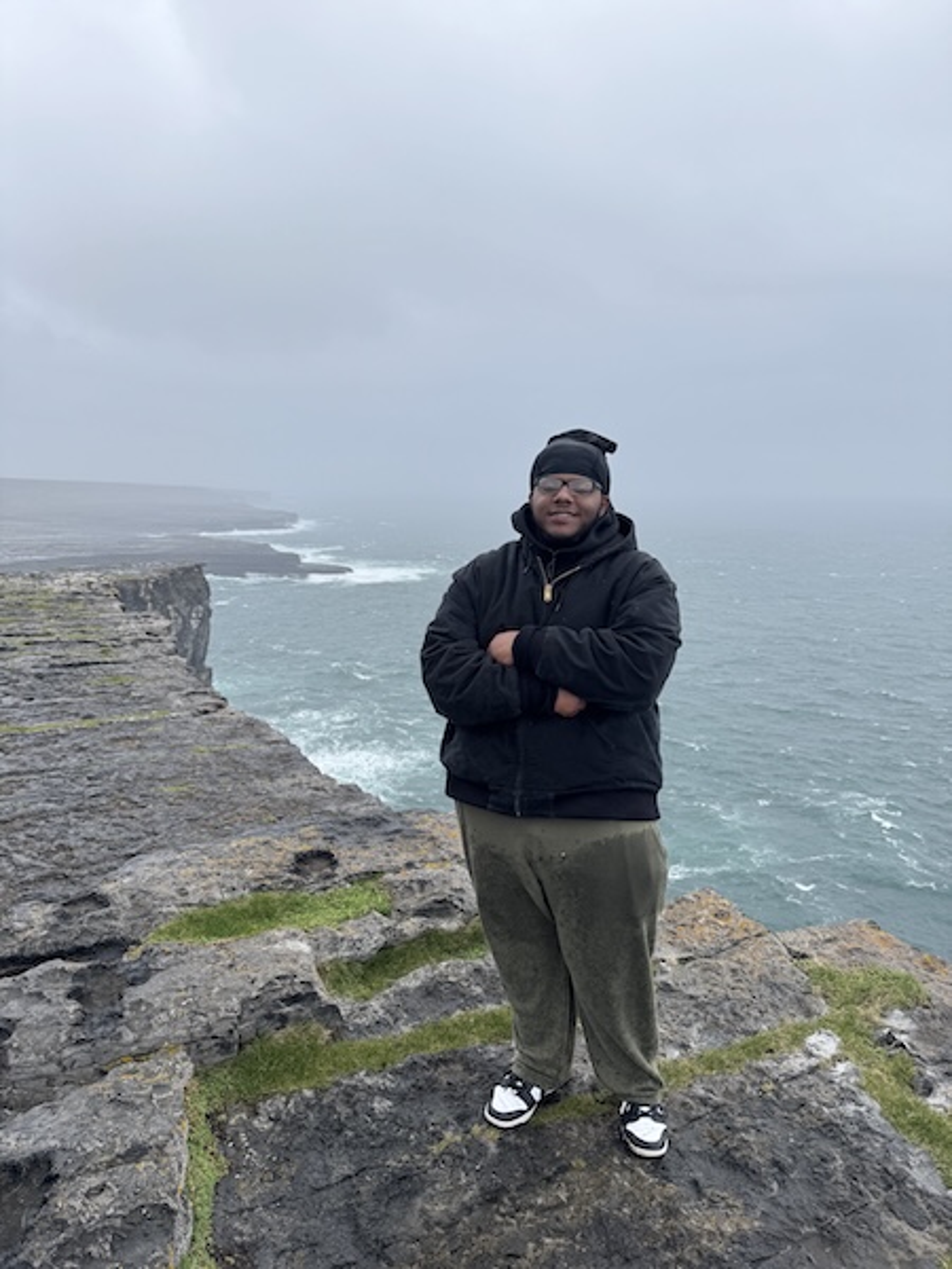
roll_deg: -0.2
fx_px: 880
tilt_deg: -7.7
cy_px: 634
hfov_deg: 56.8
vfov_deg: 71.6
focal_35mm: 24
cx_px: 476
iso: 80
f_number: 1.78
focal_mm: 6.76
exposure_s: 1/980
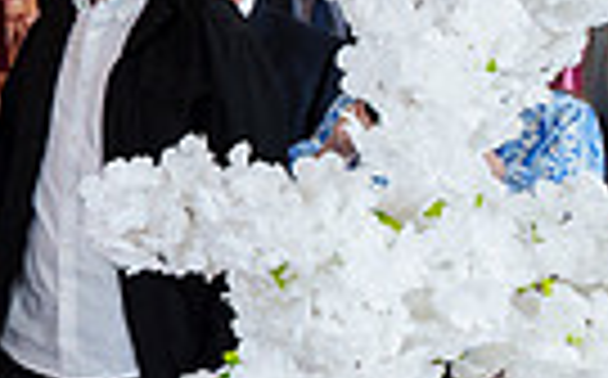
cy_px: 226
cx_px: -391
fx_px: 3724
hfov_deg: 9.0
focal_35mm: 225
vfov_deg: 5.8
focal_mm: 50
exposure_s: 1/100
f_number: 4
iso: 400
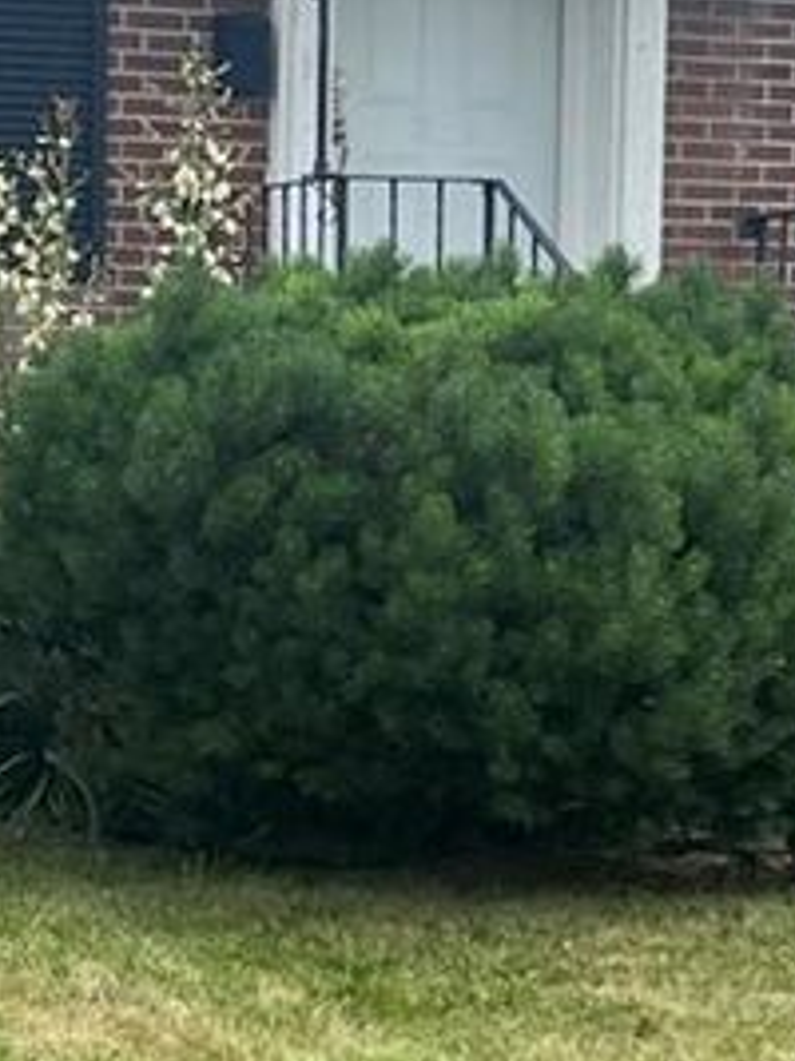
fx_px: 4076
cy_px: 598
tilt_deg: -3.0
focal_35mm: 133
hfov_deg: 11.1
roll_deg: +0.2
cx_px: 28
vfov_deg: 14.8
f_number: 1.5
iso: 50
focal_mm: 5.7
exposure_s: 1/1575
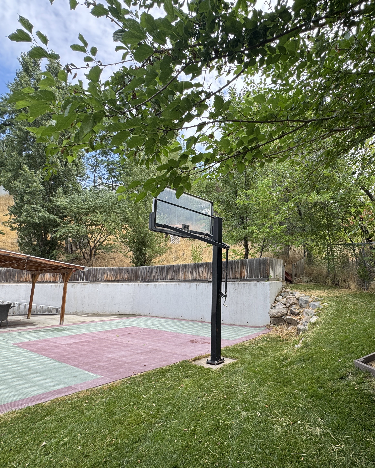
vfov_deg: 83.3
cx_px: 263
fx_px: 264
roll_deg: +0.1
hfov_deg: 67.9
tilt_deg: +9.2
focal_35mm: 19
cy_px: 239
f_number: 2.2
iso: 40
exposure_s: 1/278
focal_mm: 2.22
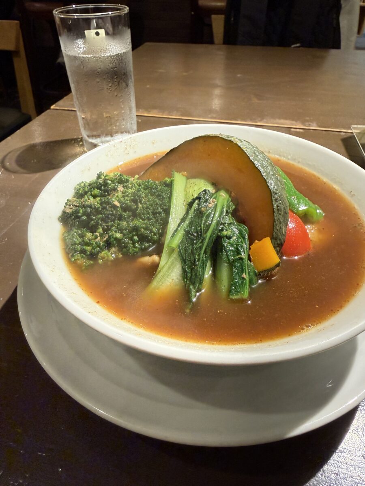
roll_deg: -0.1
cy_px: 243
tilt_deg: -38.3
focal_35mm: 24
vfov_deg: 71.6
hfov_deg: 56.8
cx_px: 182
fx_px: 337
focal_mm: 2.22
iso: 320
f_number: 2.2
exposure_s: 1/50
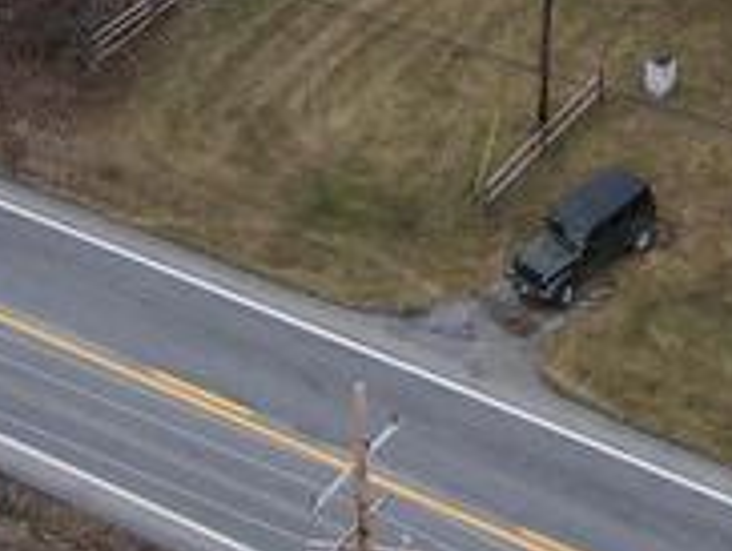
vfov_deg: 9.5
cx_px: 656
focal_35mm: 135
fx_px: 2859
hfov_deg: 14.4
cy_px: -889
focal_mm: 4.5
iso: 100
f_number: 2.8
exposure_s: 1/100
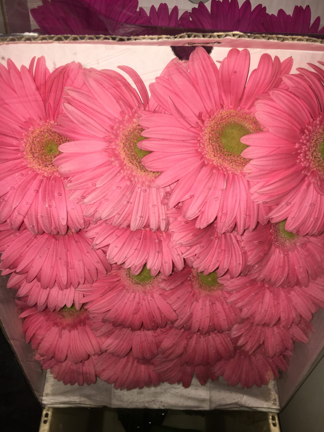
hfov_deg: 48.2
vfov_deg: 61.7
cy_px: 216
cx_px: 162
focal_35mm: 29
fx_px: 362
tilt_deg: -46.0
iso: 25
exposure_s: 1/46
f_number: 2.2
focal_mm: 4.15
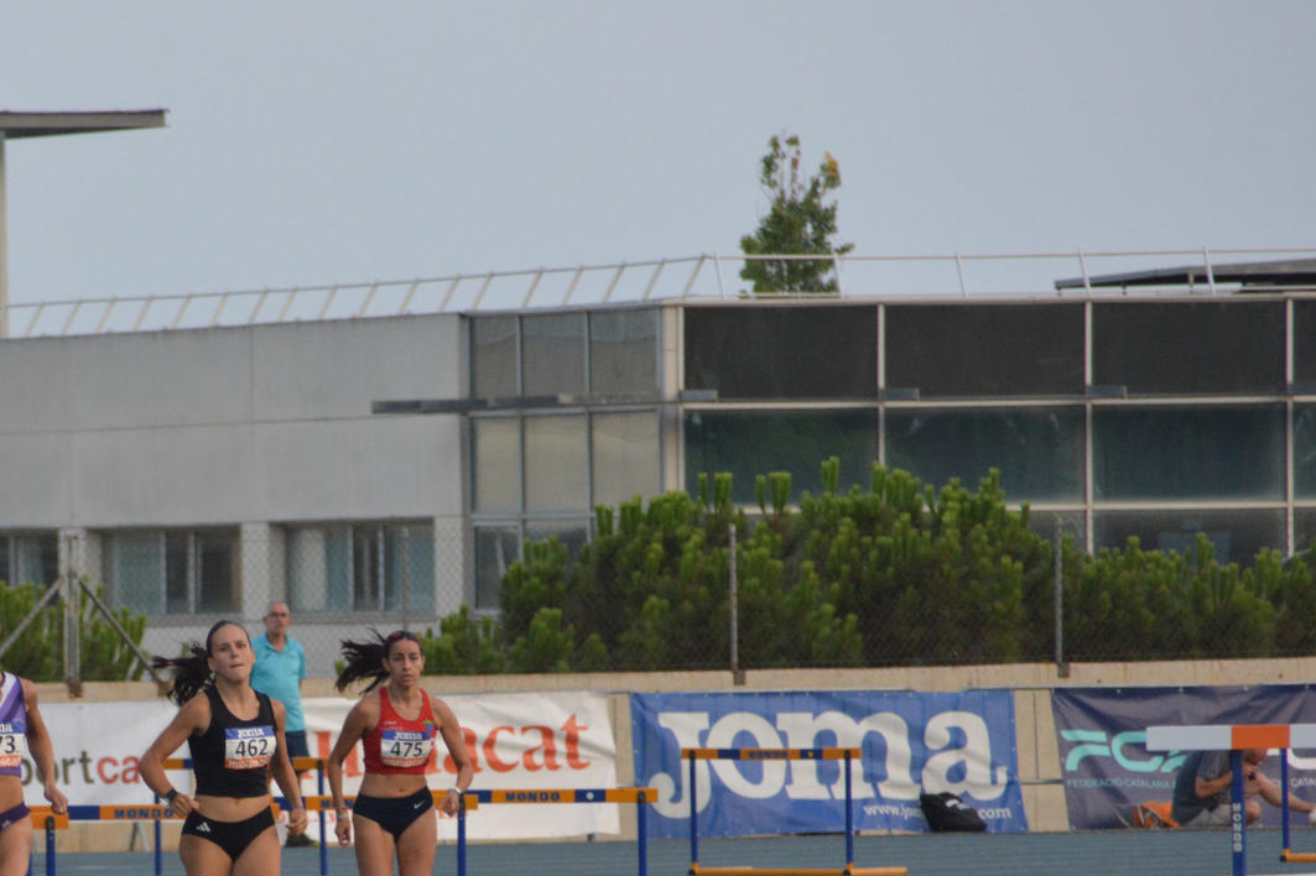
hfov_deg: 3.6
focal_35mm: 578
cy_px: 801
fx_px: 21121
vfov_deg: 2.4
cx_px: 228
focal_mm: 200
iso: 1400
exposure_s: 1/500
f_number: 6.3
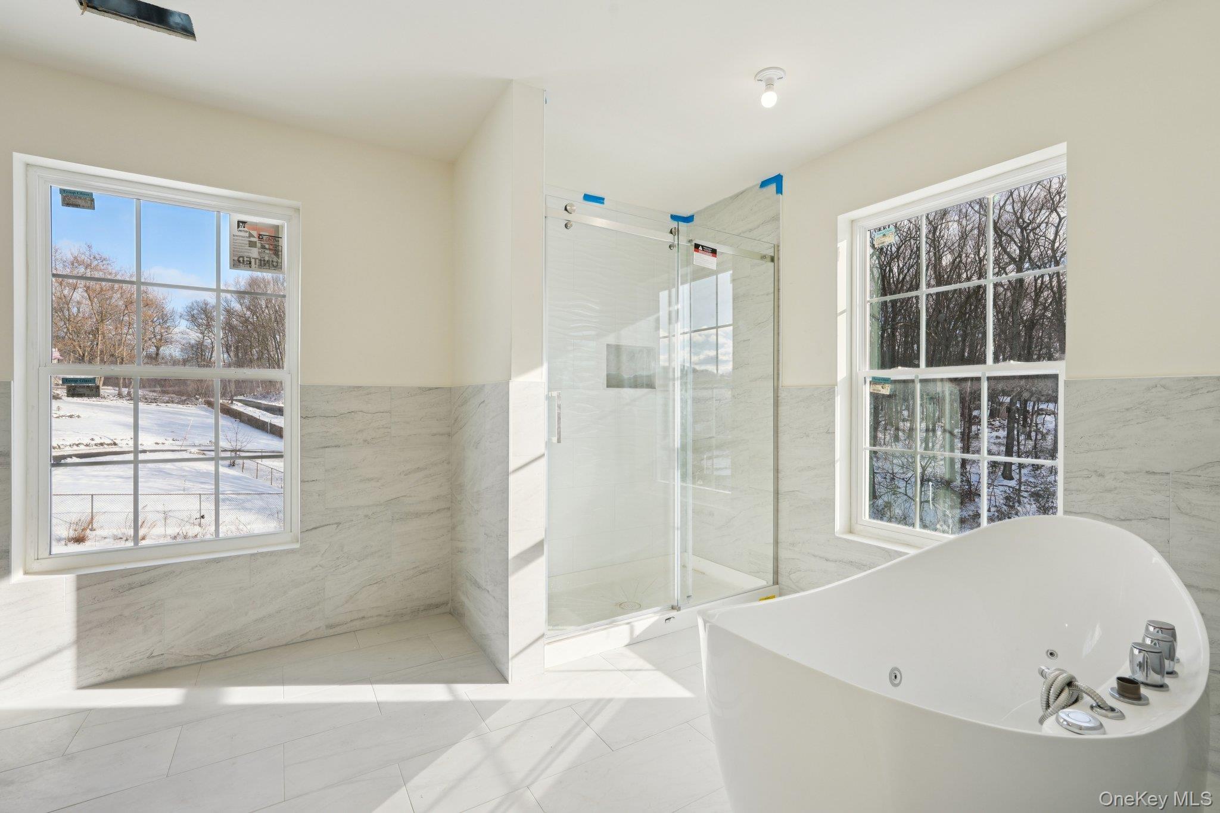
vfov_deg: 72.0
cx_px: 610
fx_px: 559
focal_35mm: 16
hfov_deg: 95.0
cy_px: 406
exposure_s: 1/60
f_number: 9
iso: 100
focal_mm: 16.5
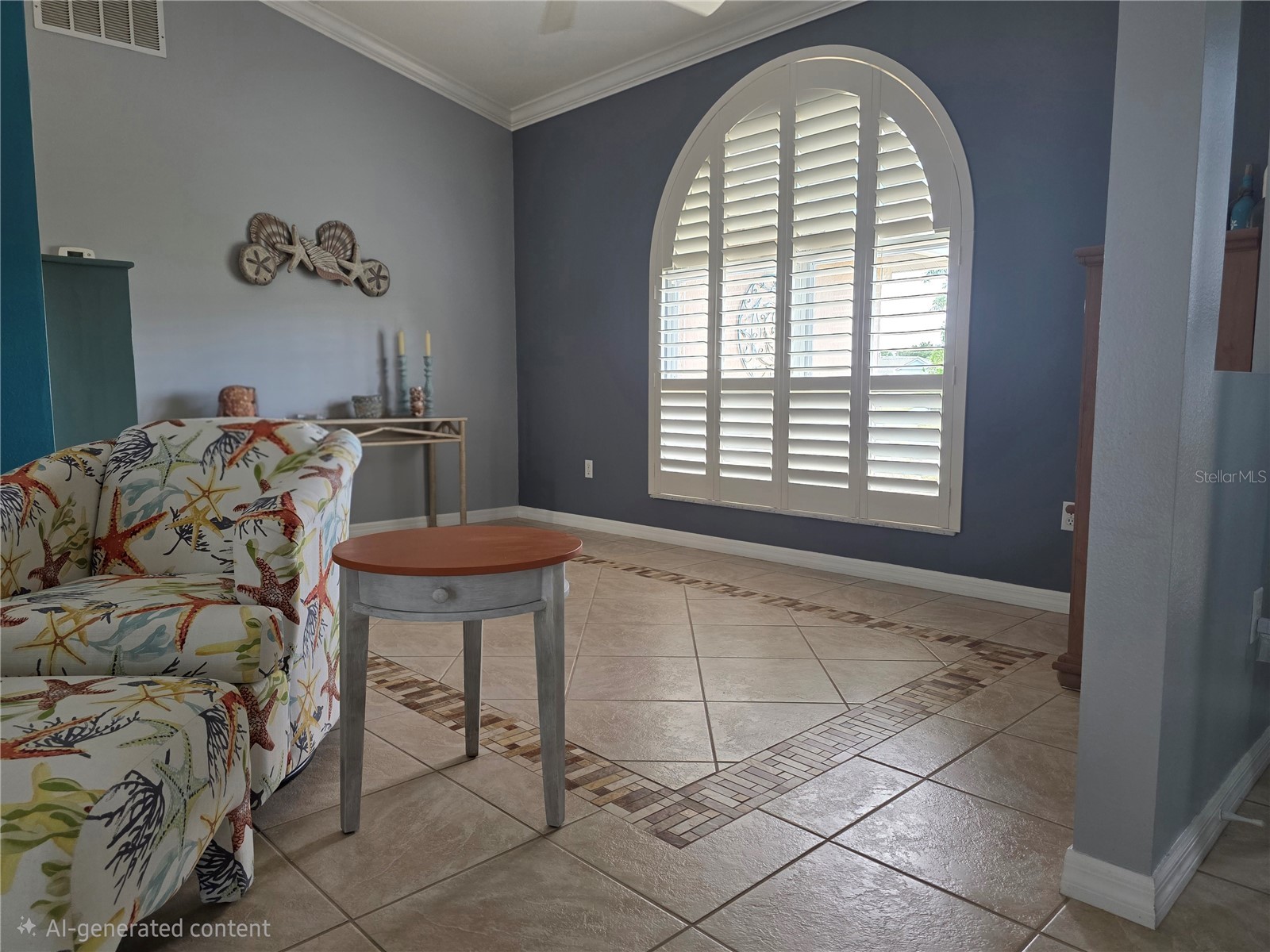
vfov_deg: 58.9
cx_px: 635
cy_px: 476
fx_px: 844
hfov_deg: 73.9
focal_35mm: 23
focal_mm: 6.3
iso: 125
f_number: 1.7
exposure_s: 1/120
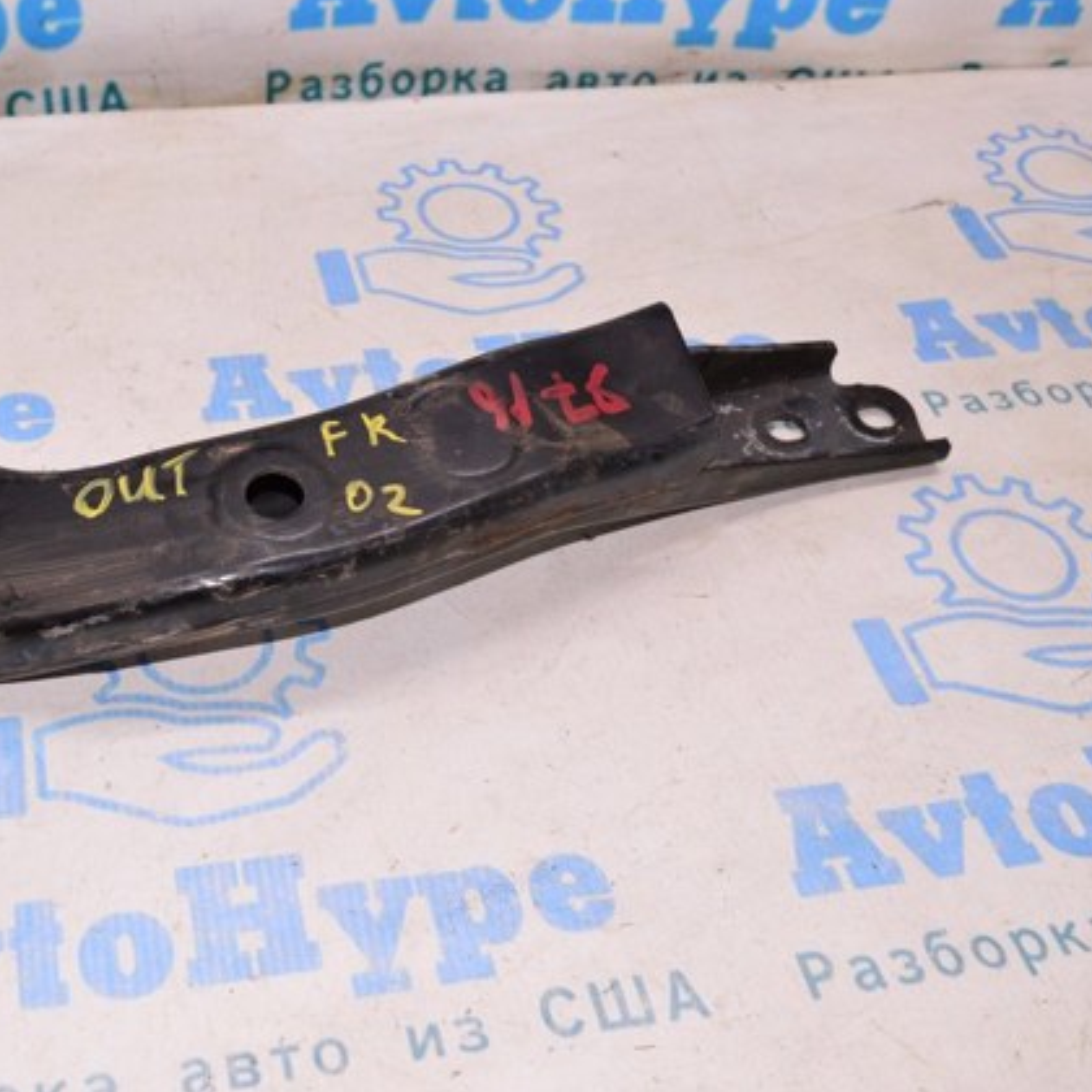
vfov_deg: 37.8
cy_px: 547
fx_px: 1593
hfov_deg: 37.2
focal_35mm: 45
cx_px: 322
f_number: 8
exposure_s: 1/125
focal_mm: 23
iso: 1600
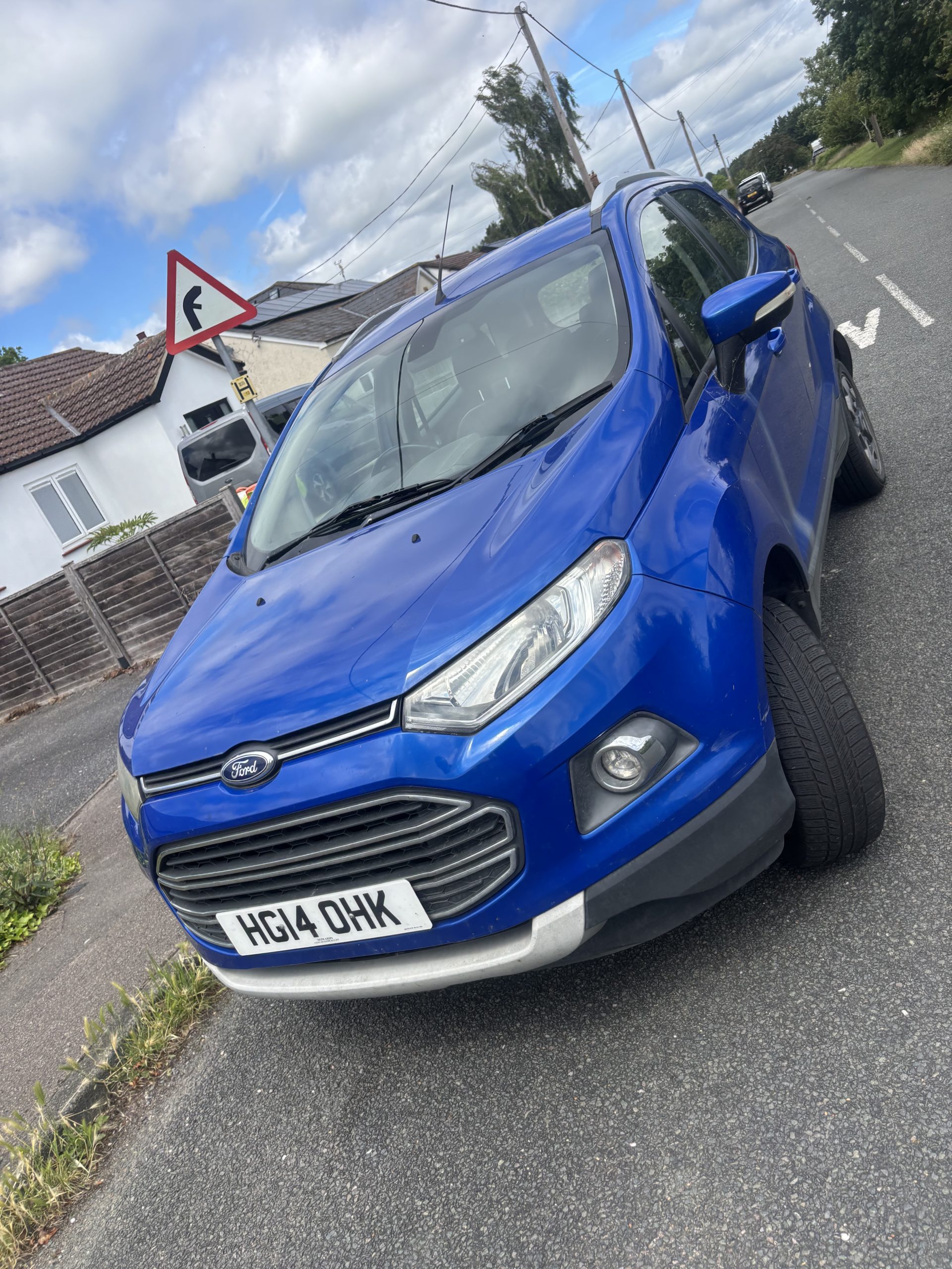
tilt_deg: -10.3
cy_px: 634
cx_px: 476
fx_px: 953
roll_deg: +30.9
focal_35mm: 26
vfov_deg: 67.3
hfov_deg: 53.1
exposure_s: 1/2242
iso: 50
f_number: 1.6
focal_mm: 5.96
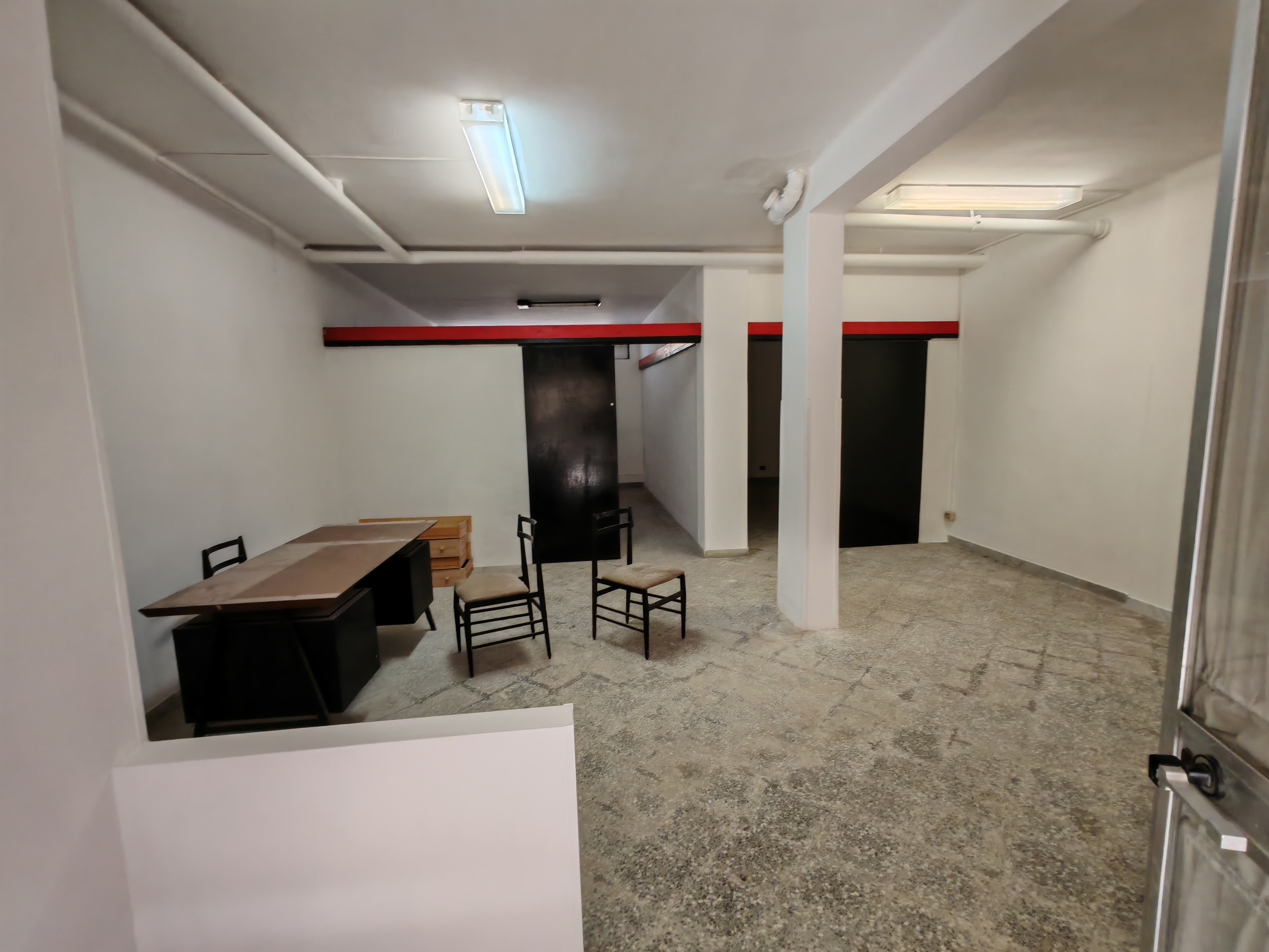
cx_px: 634
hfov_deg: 94.5
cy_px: 476
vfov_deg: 78.1
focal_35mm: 16
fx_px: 587
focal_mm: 1.96
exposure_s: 1/33
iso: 100
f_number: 2.2
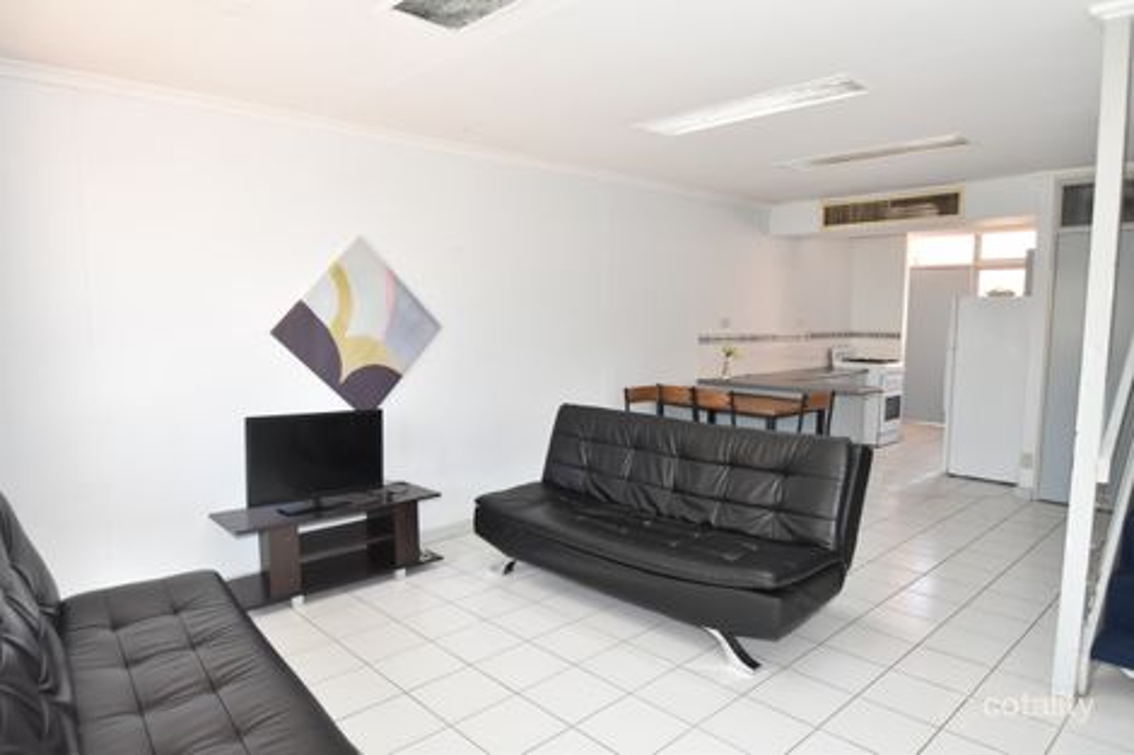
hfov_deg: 77.3
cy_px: 378
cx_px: 567
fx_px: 708
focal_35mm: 22
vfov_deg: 56.1
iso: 800
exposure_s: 1/160
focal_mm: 15
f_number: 4.5
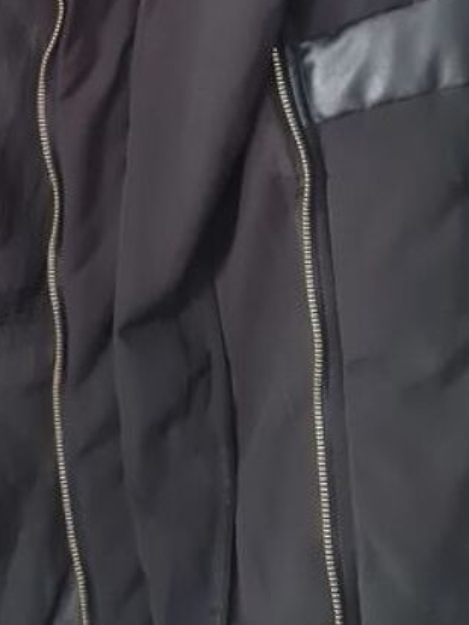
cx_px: -14
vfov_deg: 22.3
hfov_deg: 17.1
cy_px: -17
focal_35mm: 84
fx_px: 1517
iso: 1000
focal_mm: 5.4
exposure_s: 1/25
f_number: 1.8
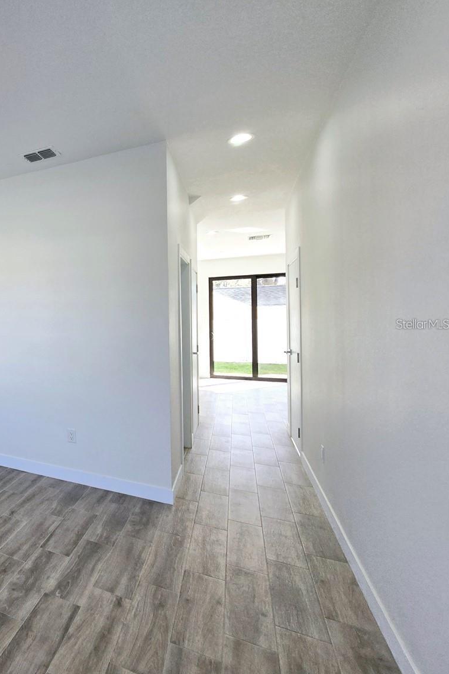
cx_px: -21
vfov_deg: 86.9
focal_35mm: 19
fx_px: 356
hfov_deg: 49.5
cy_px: 324
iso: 64
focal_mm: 2.2
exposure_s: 1/120
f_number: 2.2
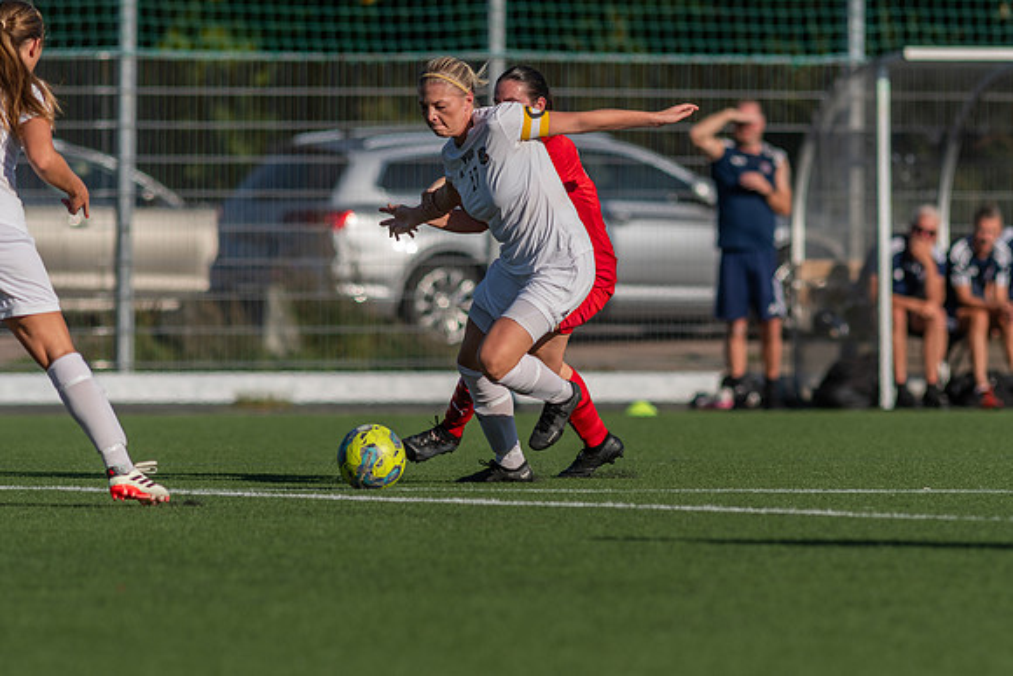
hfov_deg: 4.6
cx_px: 506
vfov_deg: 3.1
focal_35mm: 450
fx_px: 12665
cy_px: 338
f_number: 3.5
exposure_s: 1/1600
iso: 100
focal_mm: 300
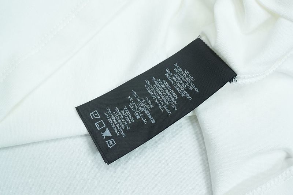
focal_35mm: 45
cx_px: 146
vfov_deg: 29.9
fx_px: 366
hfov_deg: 43.6
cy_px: 98
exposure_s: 1/160
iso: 1000
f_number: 8
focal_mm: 30
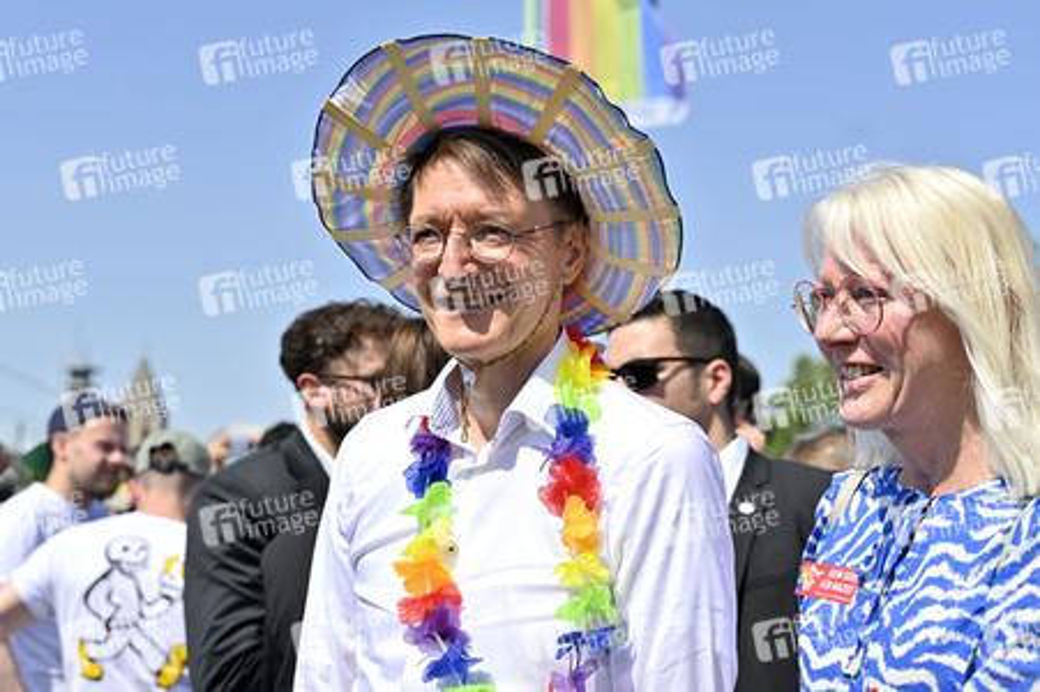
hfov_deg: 41.1
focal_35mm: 48
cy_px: 346
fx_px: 1386
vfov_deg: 28.0
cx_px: 520
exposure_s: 1/1000
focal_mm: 48
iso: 64
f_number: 4
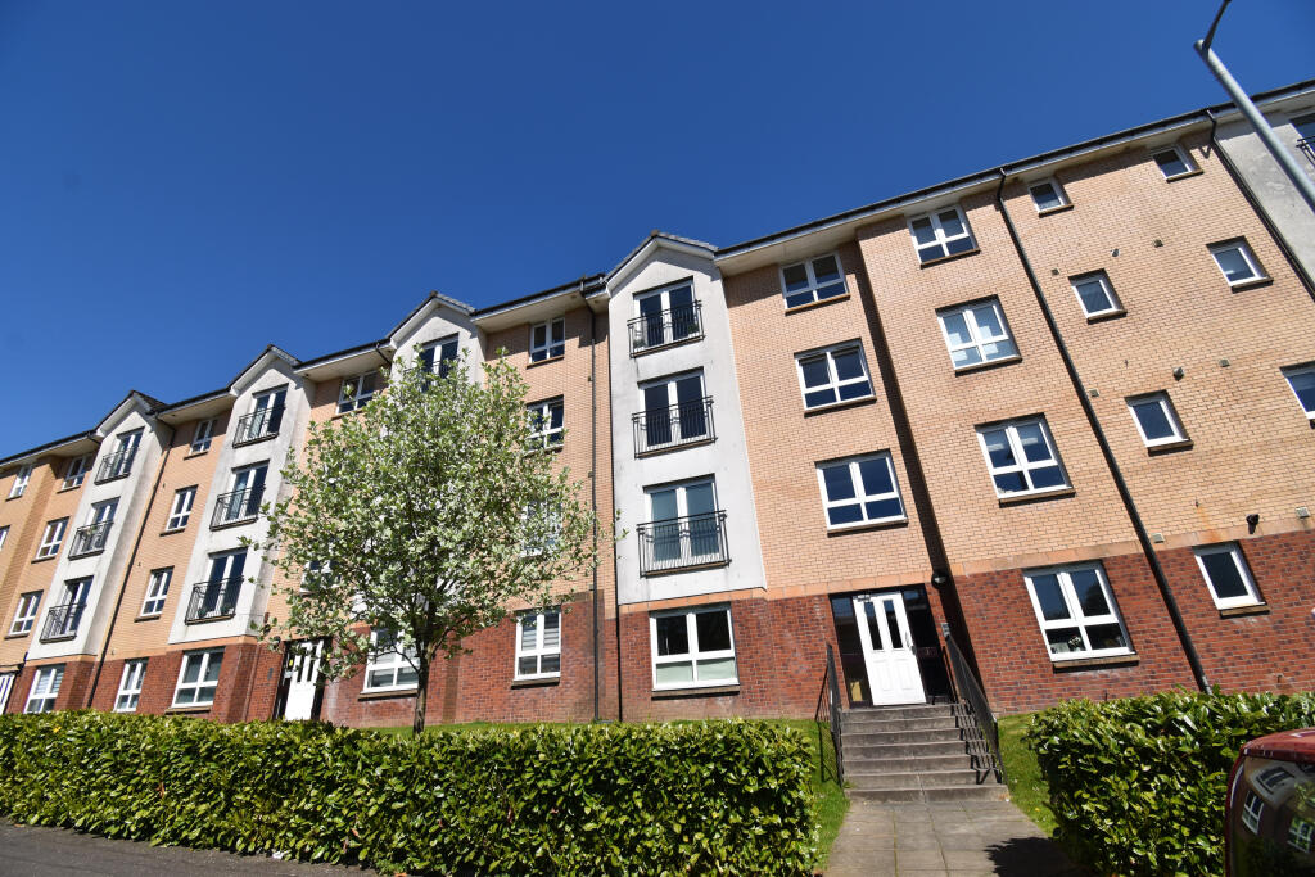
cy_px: 438
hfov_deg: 100.4
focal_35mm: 15
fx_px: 548
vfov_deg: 77.3
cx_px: 658
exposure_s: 1/320
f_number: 9
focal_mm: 10
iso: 100
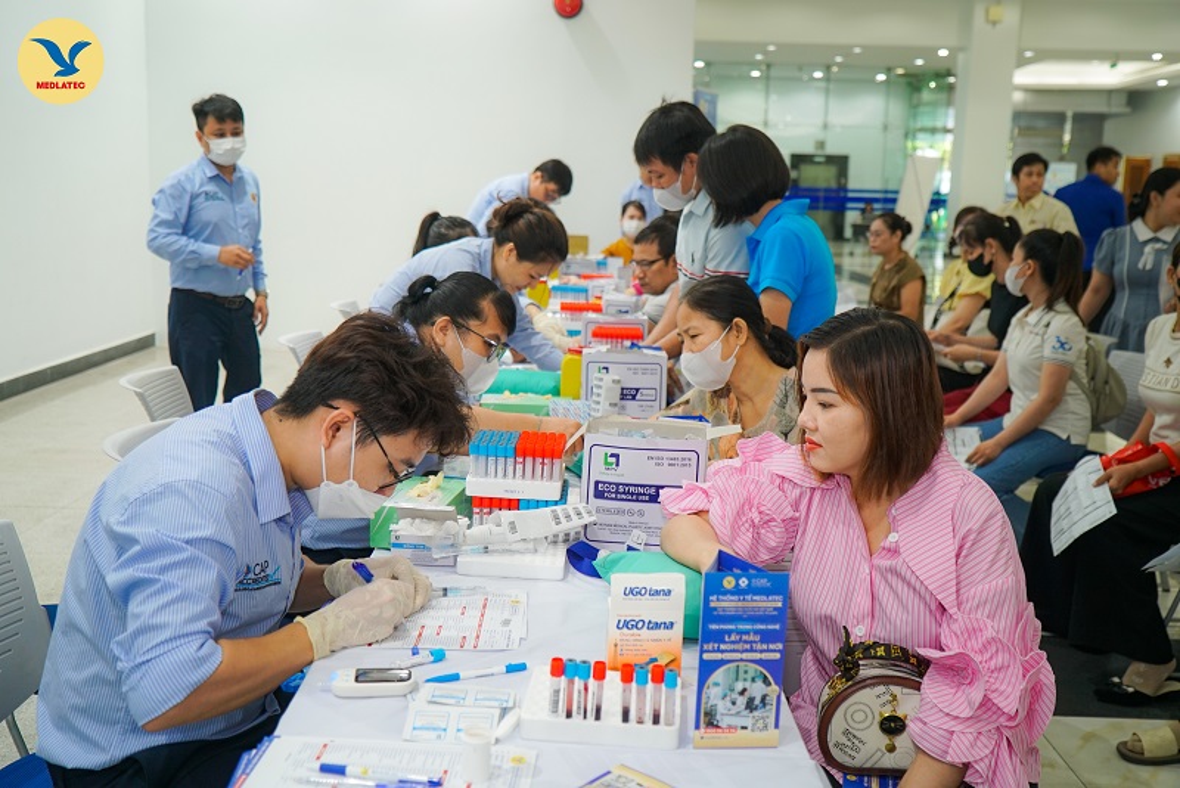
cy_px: 394
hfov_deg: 53.1
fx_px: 1180
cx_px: 590
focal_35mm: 36
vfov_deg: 36.9
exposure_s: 1/100
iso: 500
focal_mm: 36
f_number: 5
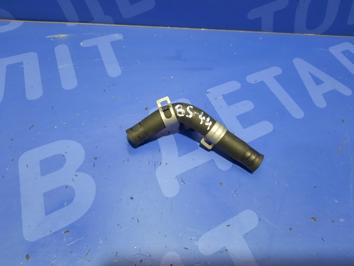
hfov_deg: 69.4
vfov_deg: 54.9
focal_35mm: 25
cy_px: 133
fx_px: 256
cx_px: 177
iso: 400
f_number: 2
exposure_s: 1/33
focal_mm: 4.6
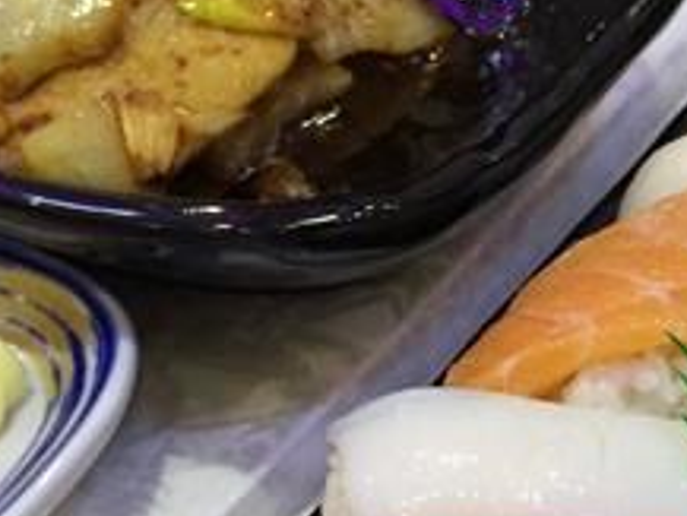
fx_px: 1728
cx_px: 696
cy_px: 510
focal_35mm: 87
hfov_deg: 21.6
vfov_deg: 16.6
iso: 250
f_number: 2.2
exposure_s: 1/20
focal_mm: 4.15
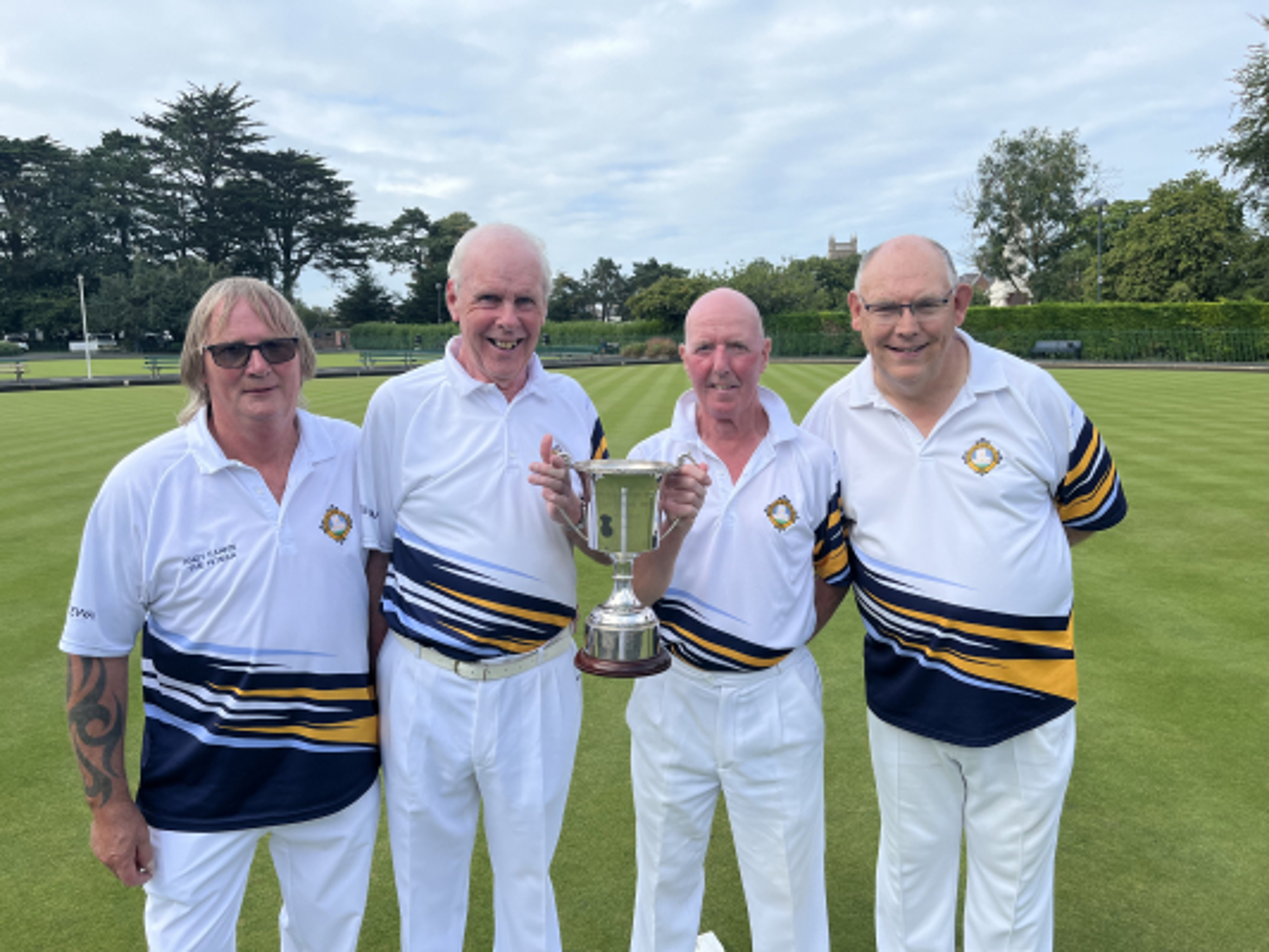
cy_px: 476
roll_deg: +0.8
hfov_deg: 67.3
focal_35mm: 26
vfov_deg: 53.1
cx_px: 634
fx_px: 953
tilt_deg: -9.0
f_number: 1.6
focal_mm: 5.1
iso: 50
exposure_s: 1/1890
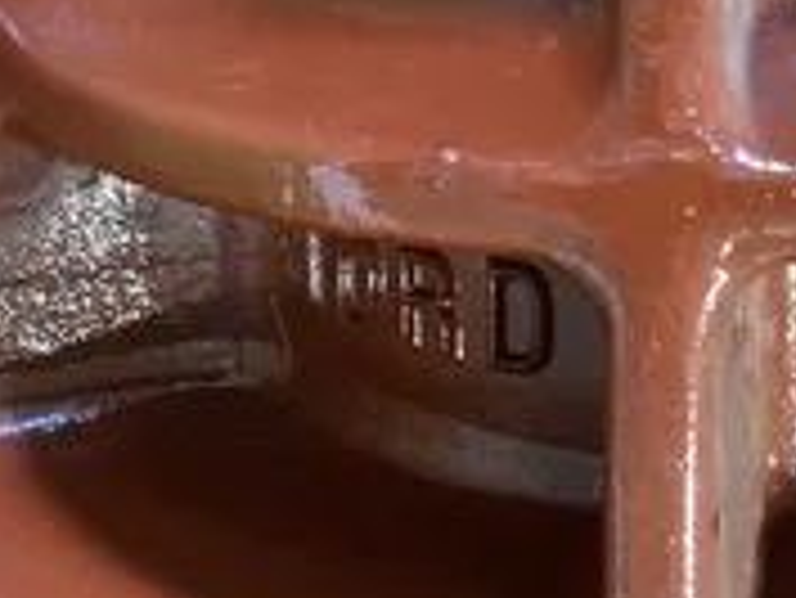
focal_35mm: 70
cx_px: 666
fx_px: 1611
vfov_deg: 20.4
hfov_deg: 27.1
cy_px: 9
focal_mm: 3.3
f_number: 2.4
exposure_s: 1/24
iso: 640
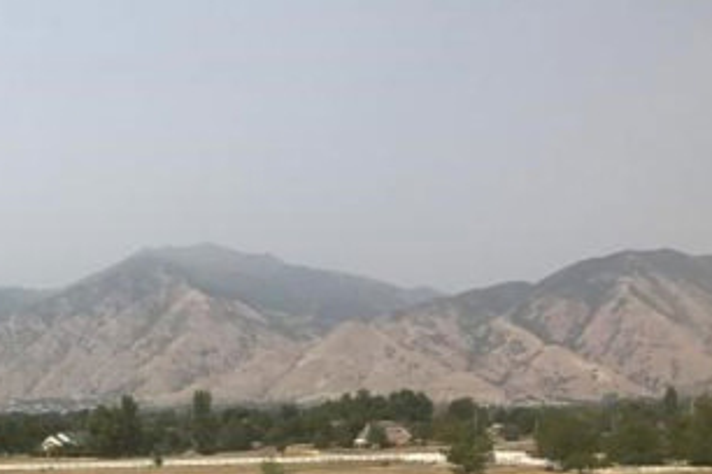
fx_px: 1206
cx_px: 60
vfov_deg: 21.0
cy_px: 539
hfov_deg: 31.2
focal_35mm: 61
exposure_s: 1/3690
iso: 20
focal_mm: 3.99
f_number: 1.8
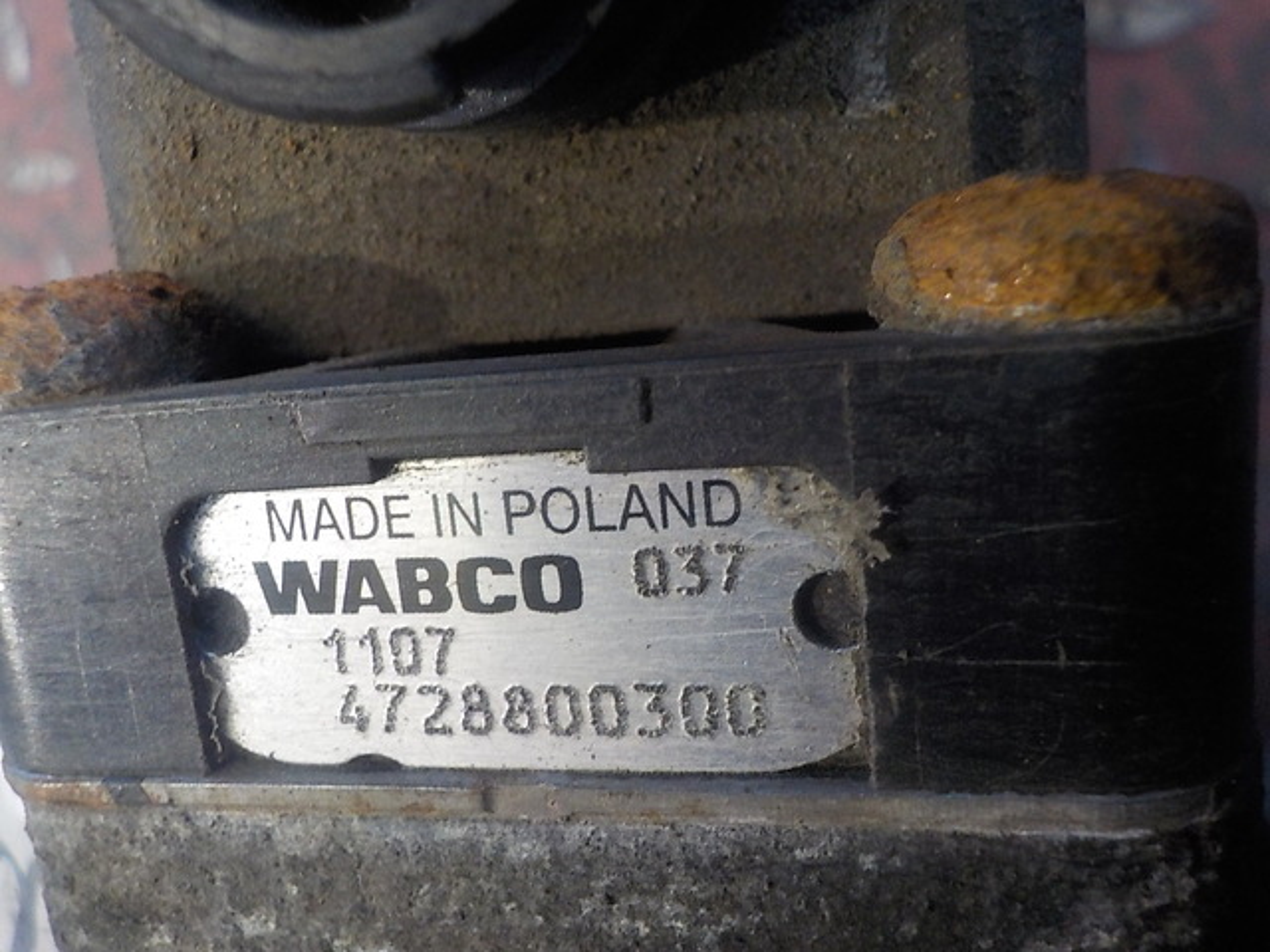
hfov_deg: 60.0
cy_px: 476
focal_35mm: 30
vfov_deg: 46.8
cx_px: 635
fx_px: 1101
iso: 360
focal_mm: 4.1
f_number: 3.3
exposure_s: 1/30
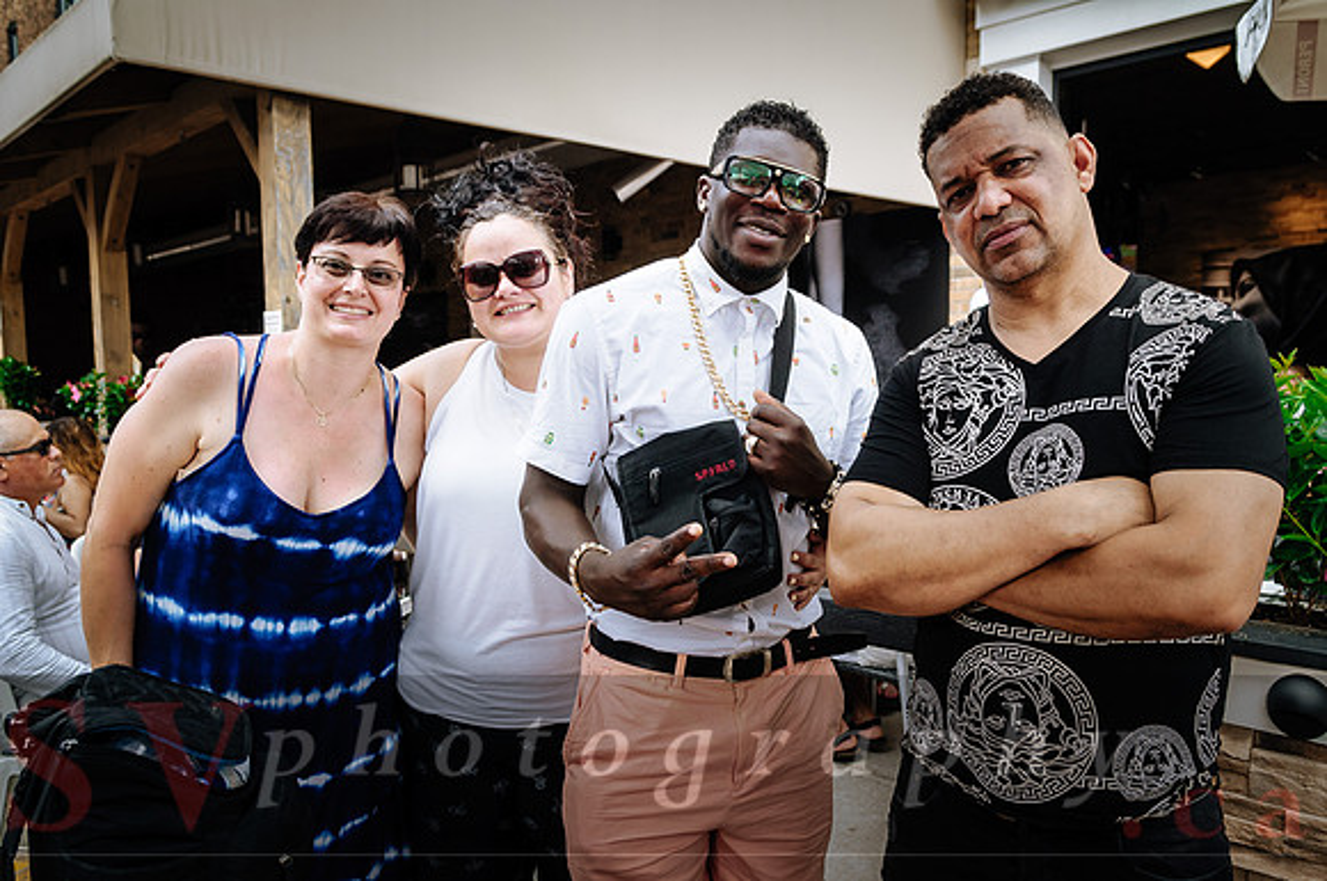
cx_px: 718
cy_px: 477
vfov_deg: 44.5
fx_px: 1076
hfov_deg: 63.2
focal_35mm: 29
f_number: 4
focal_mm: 18
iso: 100
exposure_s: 1/100
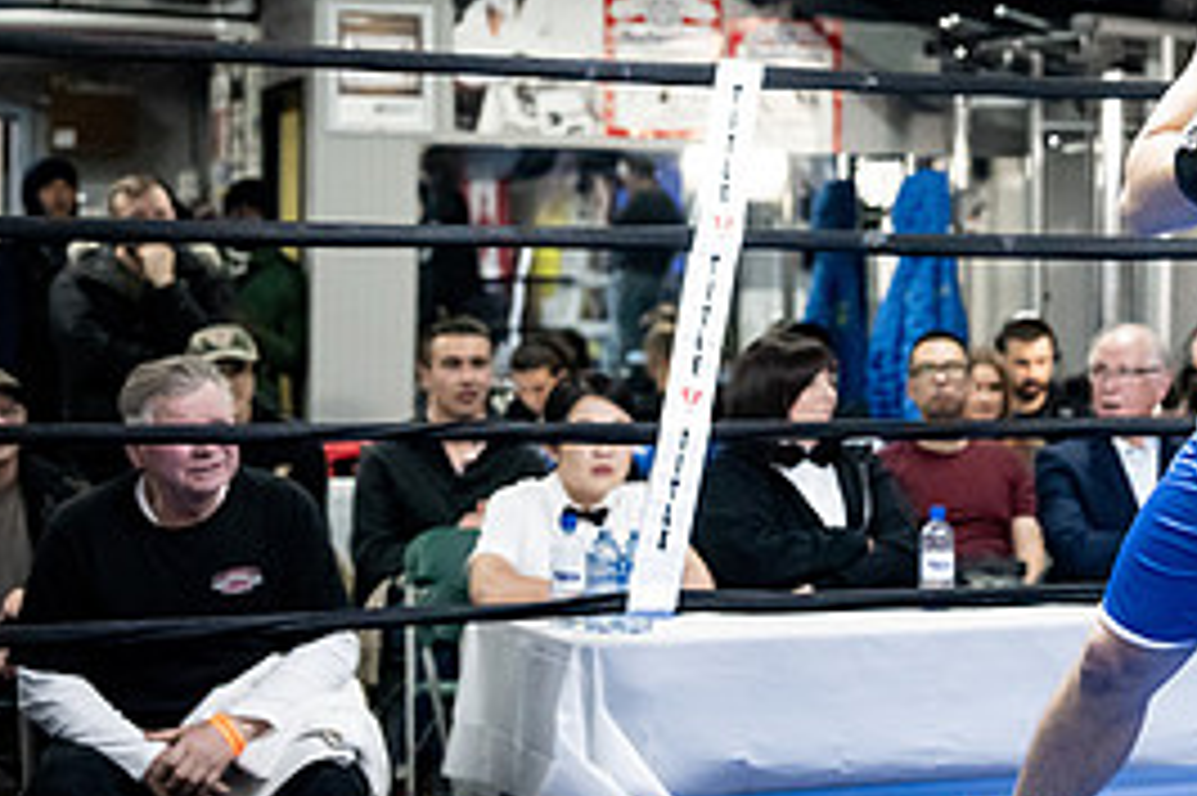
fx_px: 3555
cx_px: 1269
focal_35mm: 107
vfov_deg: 12.8
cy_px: 223
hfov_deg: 18.5
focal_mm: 49
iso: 10000
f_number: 2.8
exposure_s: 1/1000
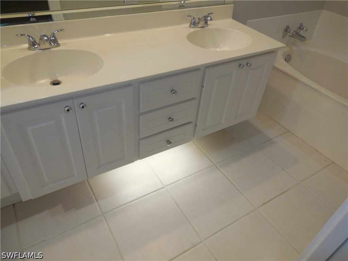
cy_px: 130
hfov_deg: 69.4
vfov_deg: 54.9
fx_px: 251
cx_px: 174
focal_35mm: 25
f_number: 3.1
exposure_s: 1/30
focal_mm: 4.5
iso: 125
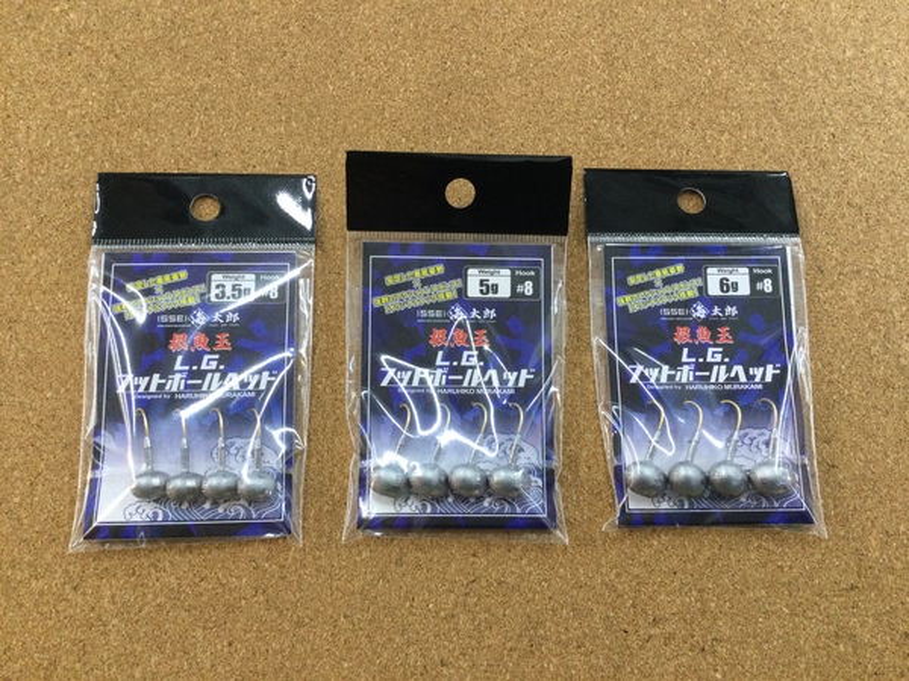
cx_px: 454
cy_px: 340
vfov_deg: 45.4
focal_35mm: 31
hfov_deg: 58.4
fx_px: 814
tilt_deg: -78.5
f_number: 2.4
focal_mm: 3.3
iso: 50
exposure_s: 1/30
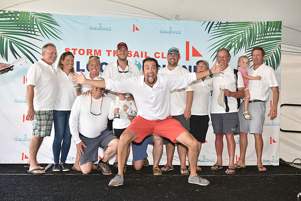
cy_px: 100
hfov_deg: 39.6
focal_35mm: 50
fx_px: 418
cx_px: 150
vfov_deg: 27.0
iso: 800
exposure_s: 1/160
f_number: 4.5
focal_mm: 50
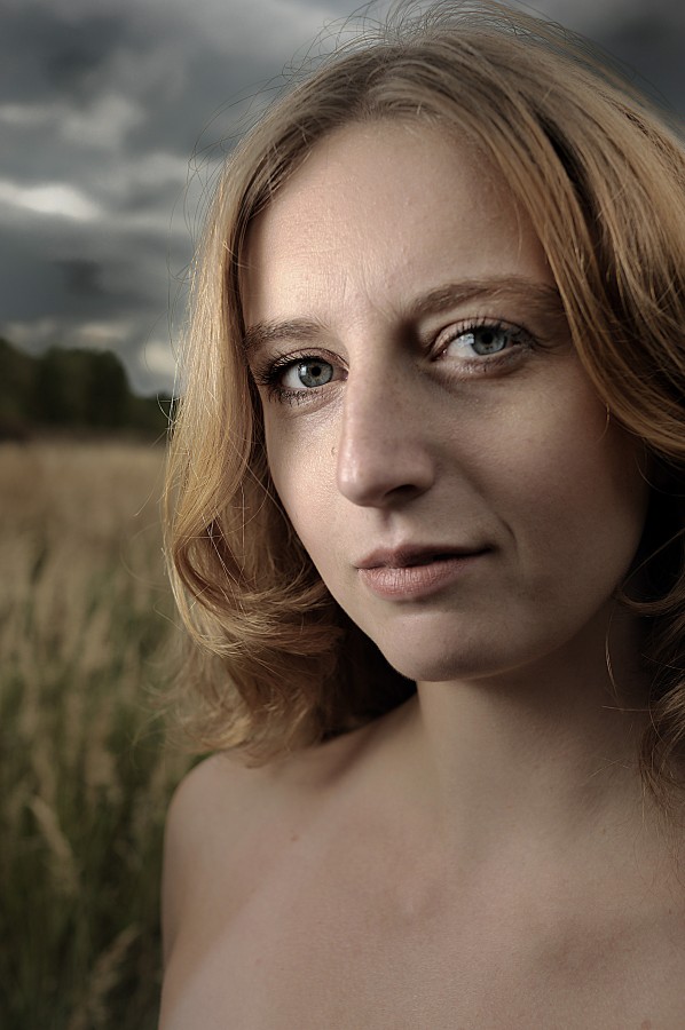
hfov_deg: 37.8
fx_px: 1001
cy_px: 515
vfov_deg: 54.5
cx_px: 342
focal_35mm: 35
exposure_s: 1/250
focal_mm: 35
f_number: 5.6
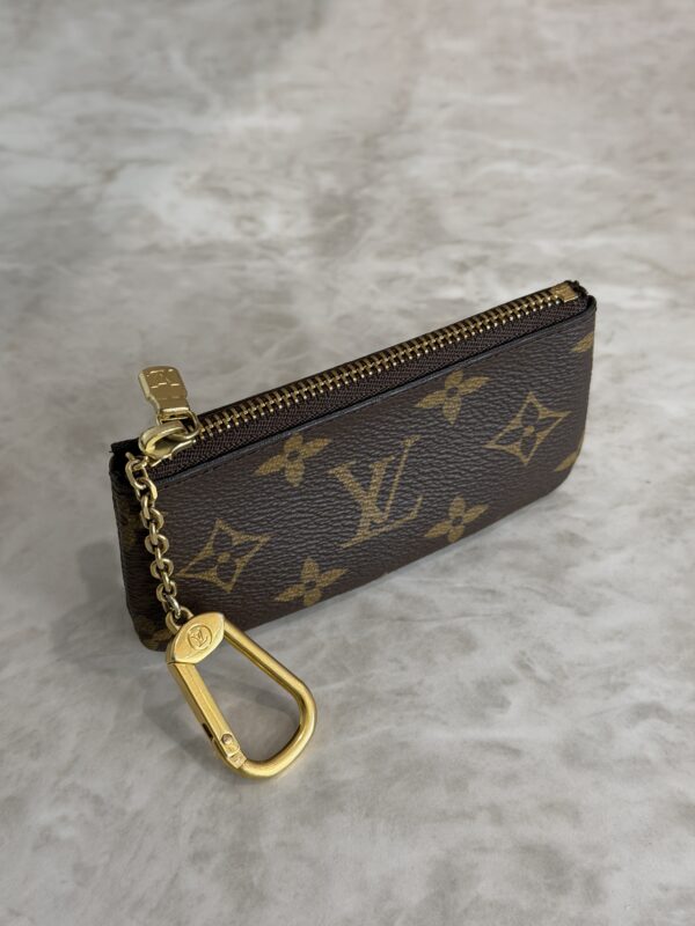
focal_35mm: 48
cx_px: 348
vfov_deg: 39.7
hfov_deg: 30.3
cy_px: 463
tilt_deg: -47.2
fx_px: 1285
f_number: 1.78
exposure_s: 1/60
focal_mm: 6.76
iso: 50
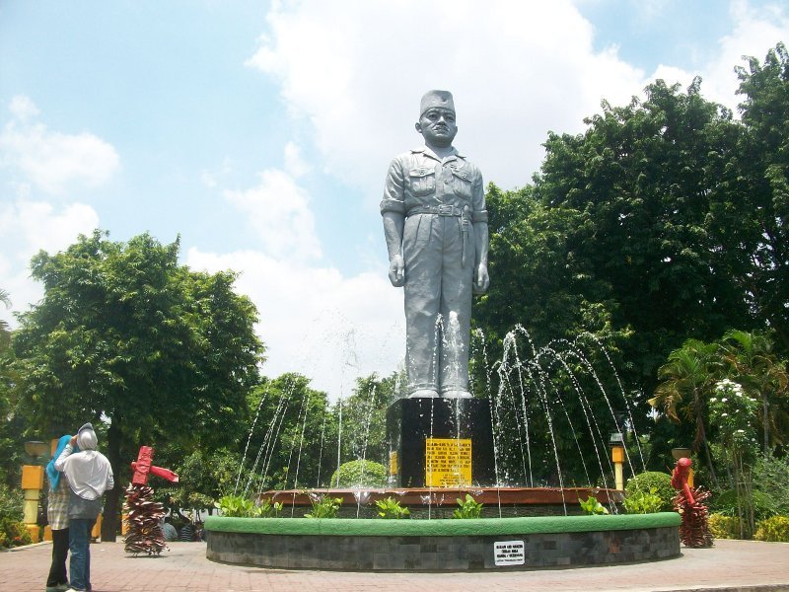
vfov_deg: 41.8
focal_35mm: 34
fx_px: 775
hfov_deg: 54.0
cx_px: 394
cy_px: 296
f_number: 5.5
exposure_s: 1/287
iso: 80
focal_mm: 5.7
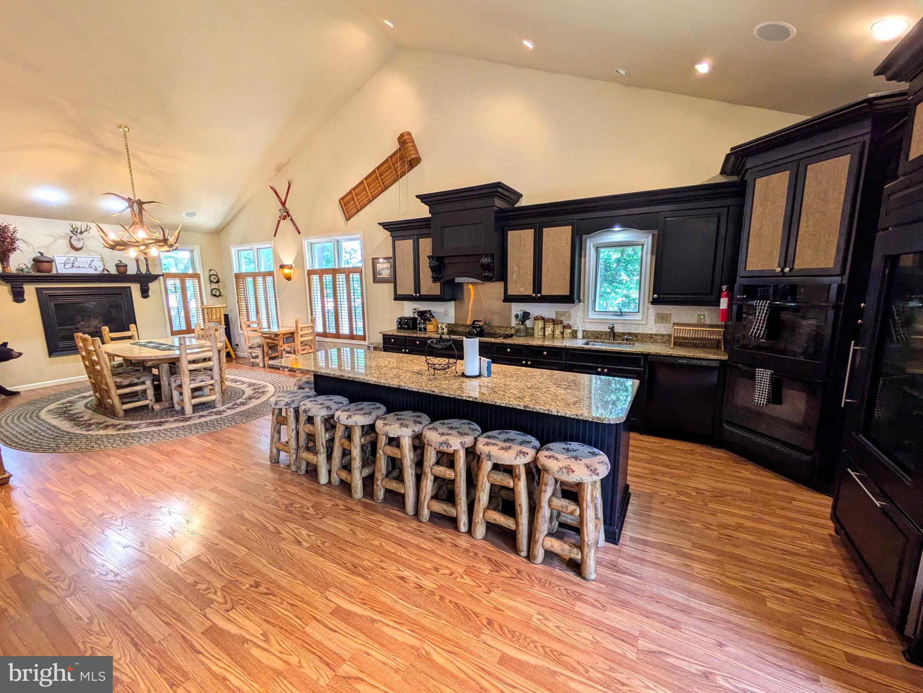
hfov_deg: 102.0
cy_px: 346
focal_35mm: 14
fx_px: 373
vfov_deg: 85.7
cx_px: 462
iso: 106
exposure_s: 1/40
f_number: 2.2
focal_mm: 1.83
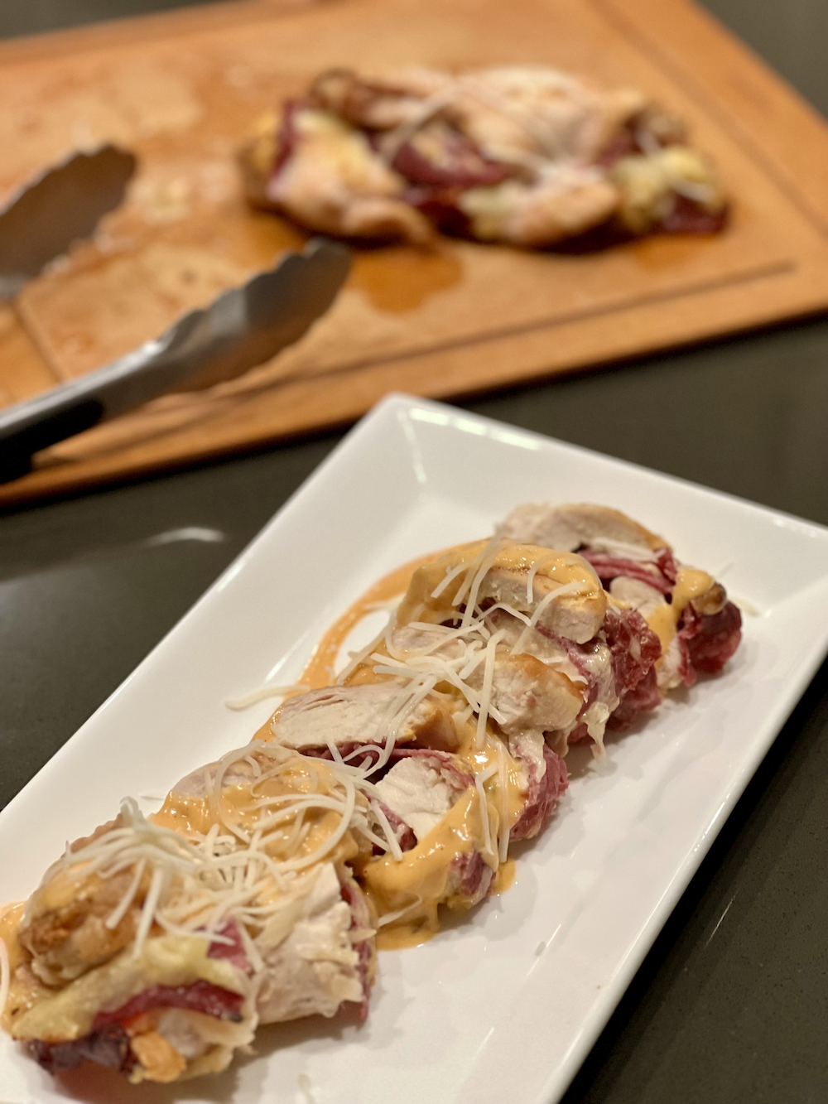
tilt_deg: -38.1
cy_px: 552
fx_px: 2455
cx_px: 414
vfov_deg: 25.3
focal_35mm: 77
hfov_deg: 19.1
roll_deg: -0.6
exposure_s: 1/40
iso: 250
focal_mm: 9
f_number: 2.8
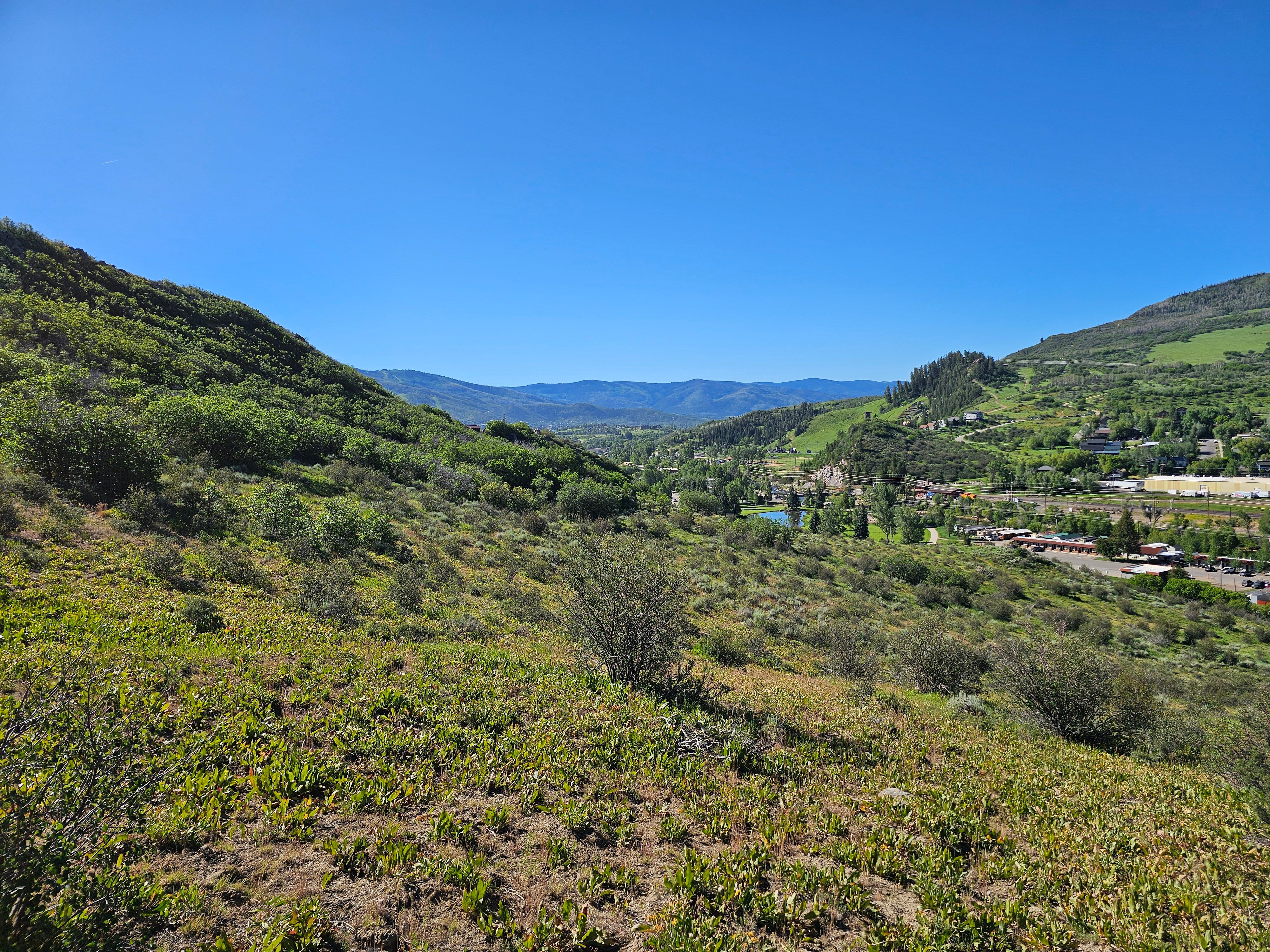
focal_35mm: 23
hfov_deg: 73.9
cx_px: 635
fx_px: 844
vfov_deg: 58.9
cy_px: 476
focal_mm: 6.3
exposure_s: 1/976
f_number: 1.7
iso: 10
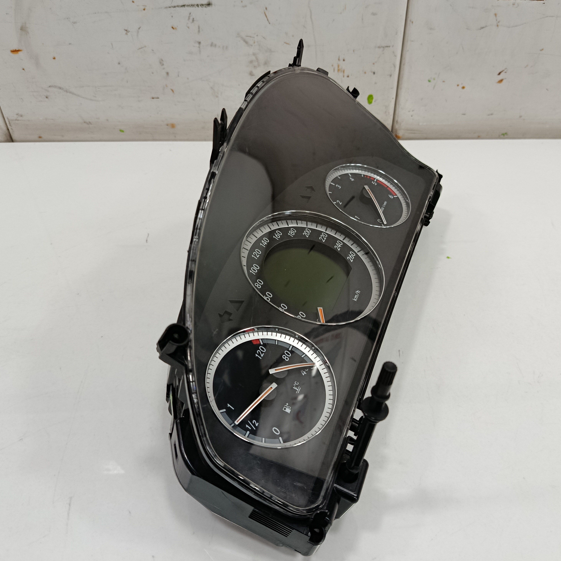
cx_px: 312
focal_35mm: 29
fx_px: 532
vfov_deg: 55.6
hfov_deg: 55.5
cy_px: 274
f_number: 1.7
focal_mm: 5.24
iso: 1000
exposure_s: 1/100
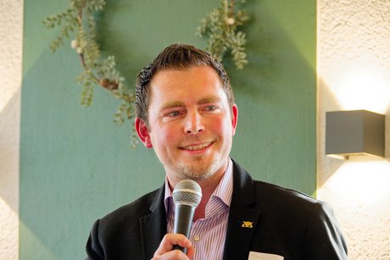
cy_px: 130
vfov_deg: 8.6
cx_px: 195
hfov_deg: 12.8
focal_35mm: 160
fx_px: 1734
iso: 4000
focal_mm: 160
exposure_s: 1/50
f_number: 7.6
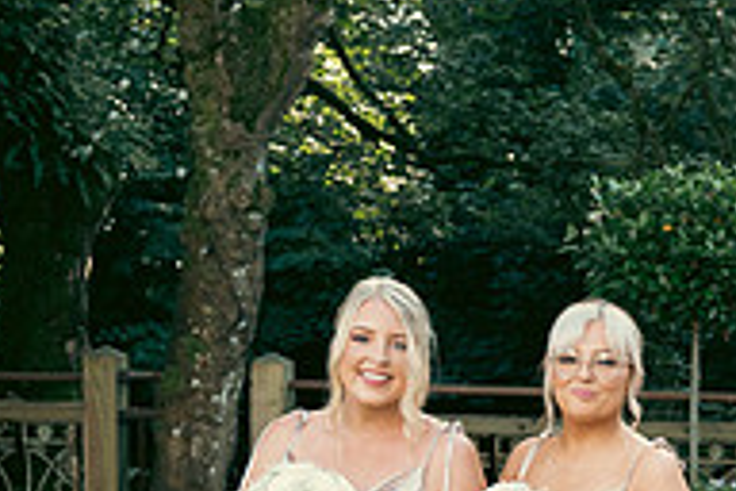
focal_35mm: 115
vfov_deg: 11.7
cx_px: 874
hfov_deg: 17.0
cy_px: 535
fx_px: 2351
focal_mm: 38
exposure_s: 1/160
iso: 125
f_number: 3.5
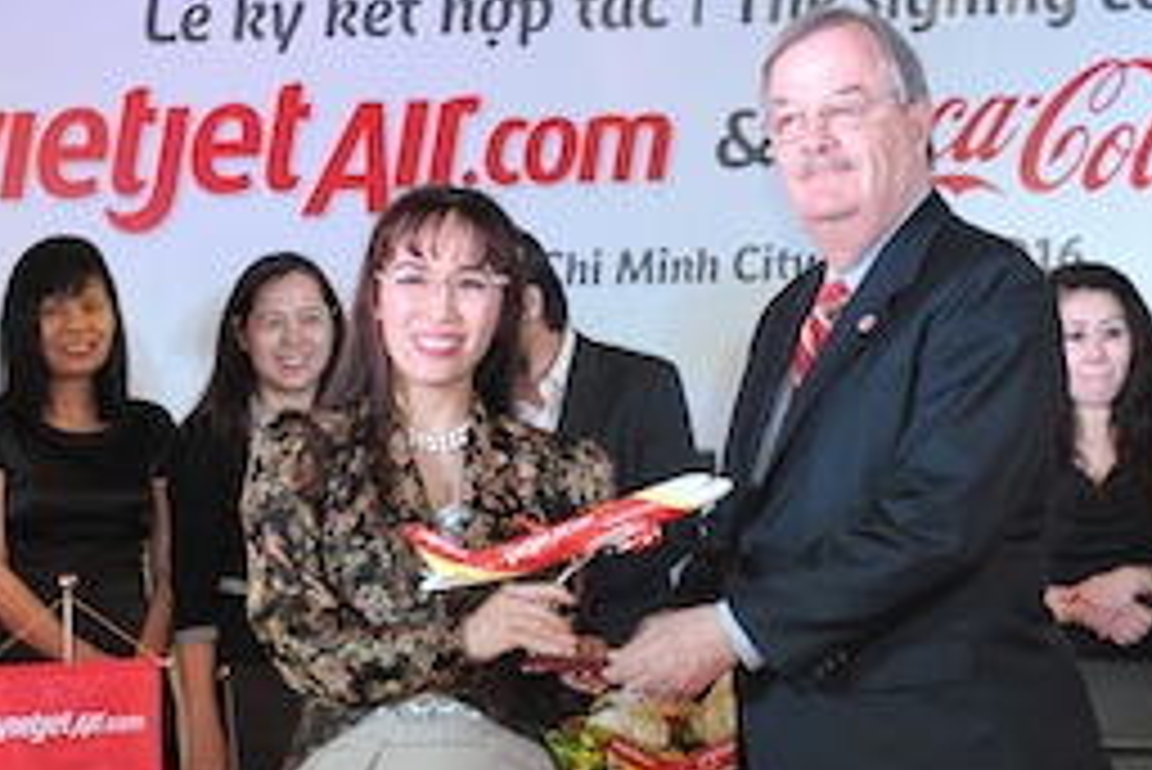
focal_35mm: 117
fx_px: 3746
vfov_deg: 11.7
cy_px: 385
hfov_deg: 17.5
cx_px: 688
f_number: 4
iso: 1000
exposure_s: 1/100
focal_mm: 60
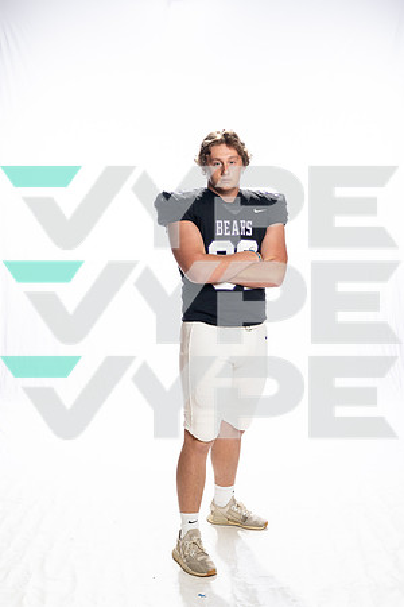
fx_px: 842
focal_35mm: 50
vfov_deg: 39.6
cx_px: 202
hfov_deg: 27.0
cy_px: 304
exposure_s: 1/250
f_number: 8
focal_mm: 50
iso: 800
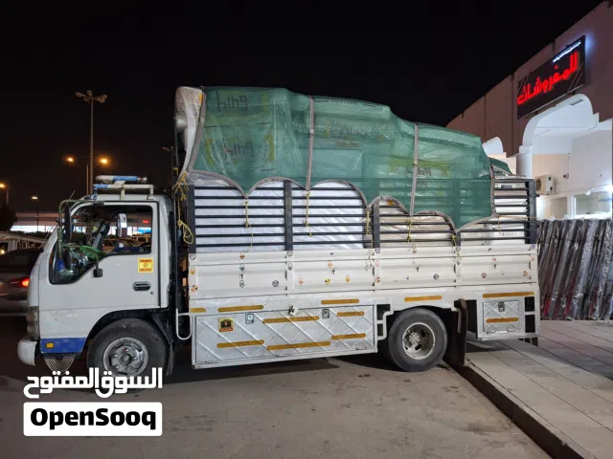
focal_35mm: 23
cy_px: 230
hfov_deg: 73.9
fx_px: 407
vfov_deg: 58.9
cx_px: 306
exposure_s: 1/33
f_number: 1.8
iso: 320
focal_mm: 5.54
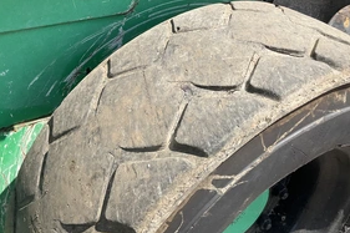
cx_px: 202
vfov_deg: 31.1
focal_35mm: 43
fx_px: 418
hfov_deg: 45.3
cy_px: 92
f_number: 1.8
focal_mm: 3
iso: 25
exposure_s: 1/829
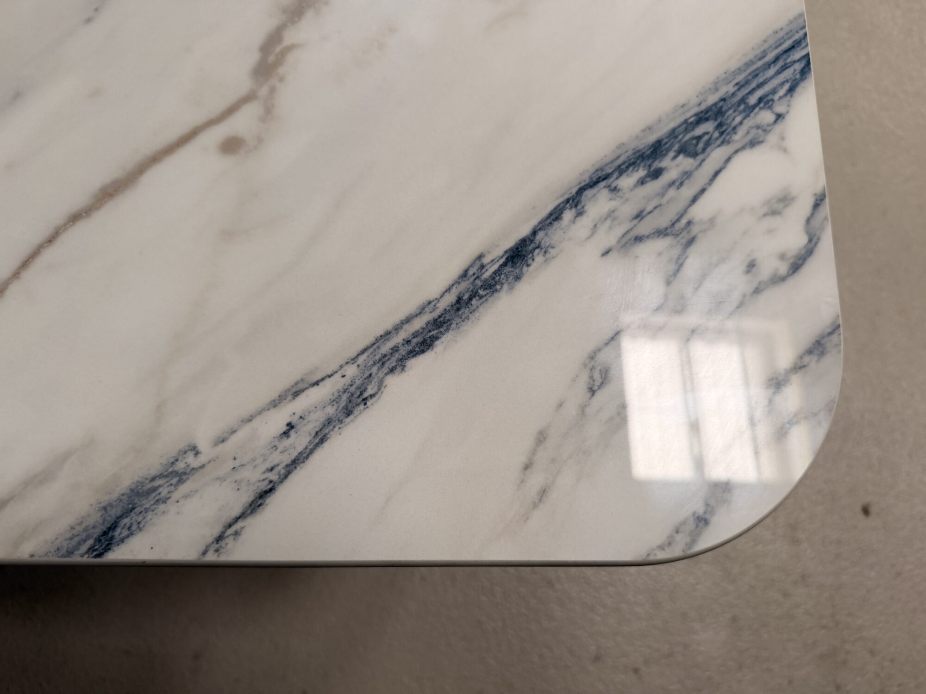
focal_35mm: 24
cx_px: 463
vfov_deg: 56.8
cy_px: 347
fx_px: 642
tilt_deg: -76.0
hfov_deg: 71.6
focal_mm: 6.76
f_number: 1.78
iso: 200
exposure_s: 1/67
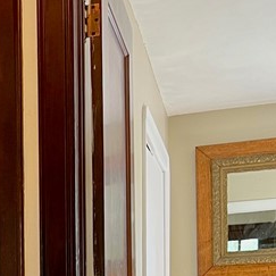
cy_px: 382
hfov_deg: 16.5
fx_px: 875
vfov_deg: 16.7
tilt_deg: -2.4
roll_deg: +1.1
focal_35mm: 97
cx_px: -119
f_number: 1.5
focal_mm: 5.7
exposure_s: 1/60
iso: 125
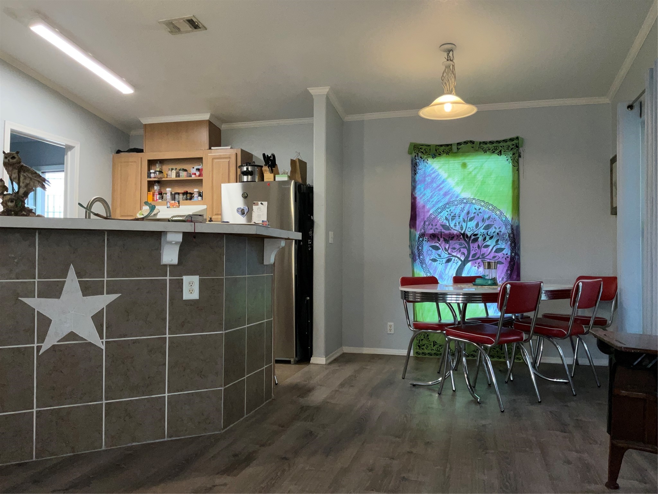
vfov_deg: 48.2
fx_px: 551
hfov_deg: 61.7
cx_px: 329
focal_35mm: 29
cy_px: 247
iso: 50
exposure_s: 1/60
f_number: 1.8
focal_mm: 3
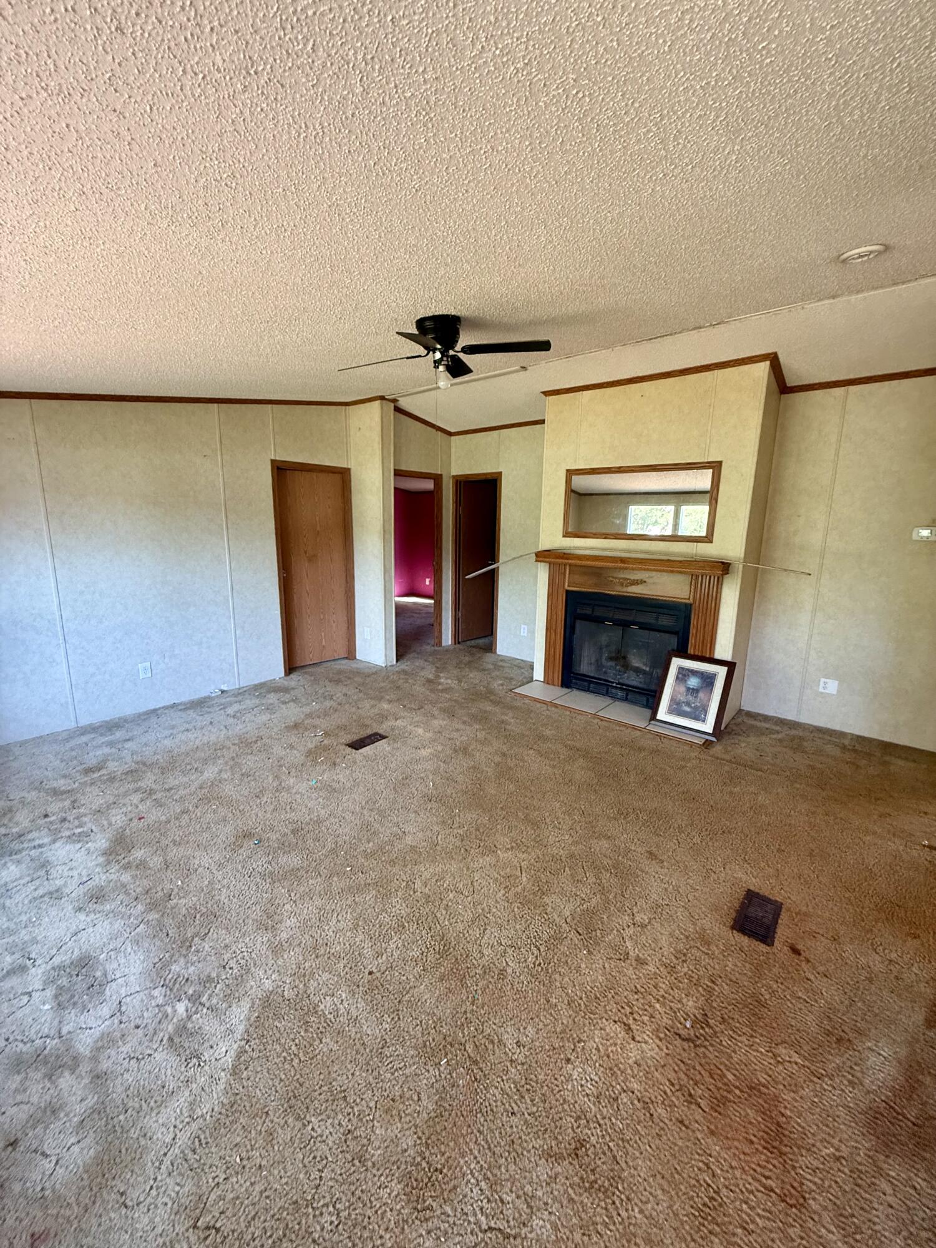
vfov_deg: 102.1
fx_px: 505
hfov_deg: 85.7
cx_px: 468
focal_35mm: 14
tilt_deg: -11.4
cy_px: 624
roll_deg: -1.2
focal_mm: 2.22
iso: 320
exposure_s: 1/90
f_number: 2.2
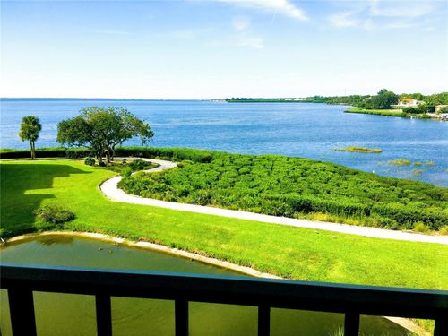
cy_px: 168
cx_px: 224
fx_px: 375
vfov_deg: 48.2
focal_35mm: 29
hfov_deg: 61.7
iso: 25
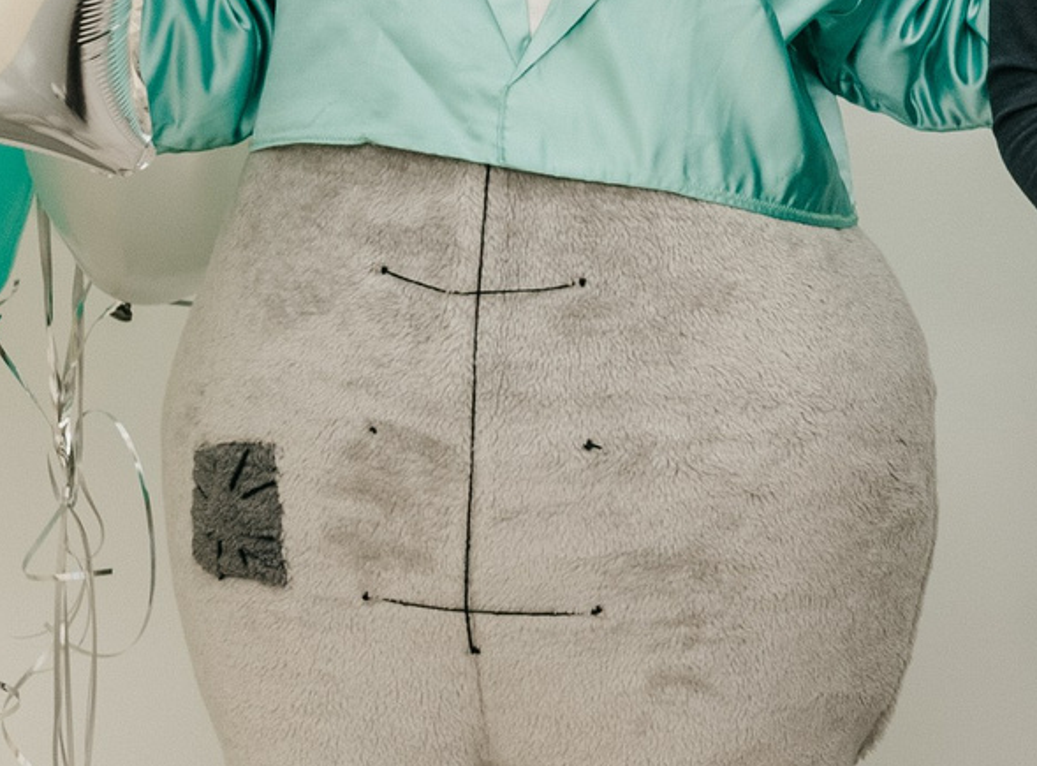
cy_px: 91
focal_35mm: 163
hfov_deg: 11.1
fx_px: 4856
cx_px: 2048
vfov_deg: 9.0
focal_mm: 35
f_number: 4.5
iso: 400
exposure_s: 1/160
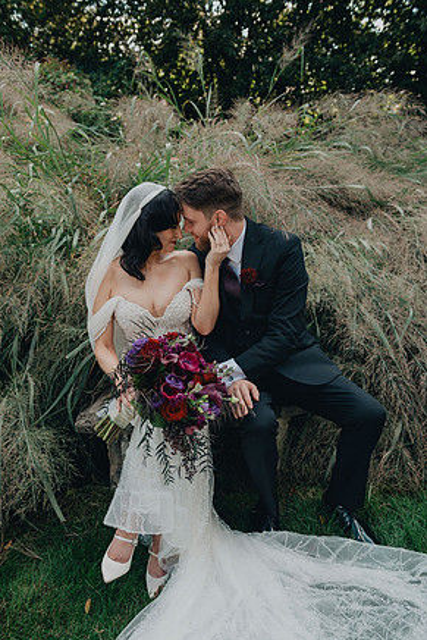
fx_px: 569
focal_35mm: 32
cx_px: 210
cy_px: 317
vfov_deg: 58.7
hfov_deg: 41.1
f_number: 4
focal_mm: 31
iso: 400
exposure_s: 1/640
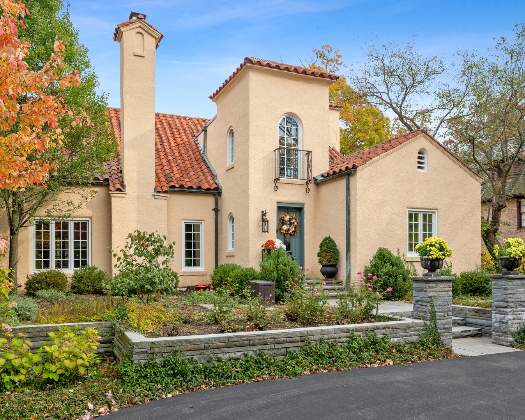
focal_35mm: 26
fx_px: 404
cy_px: 210
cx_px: 239
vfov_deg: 54.9
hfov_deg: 65.9
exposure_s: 1/20
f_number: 8
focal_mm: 23
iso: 200
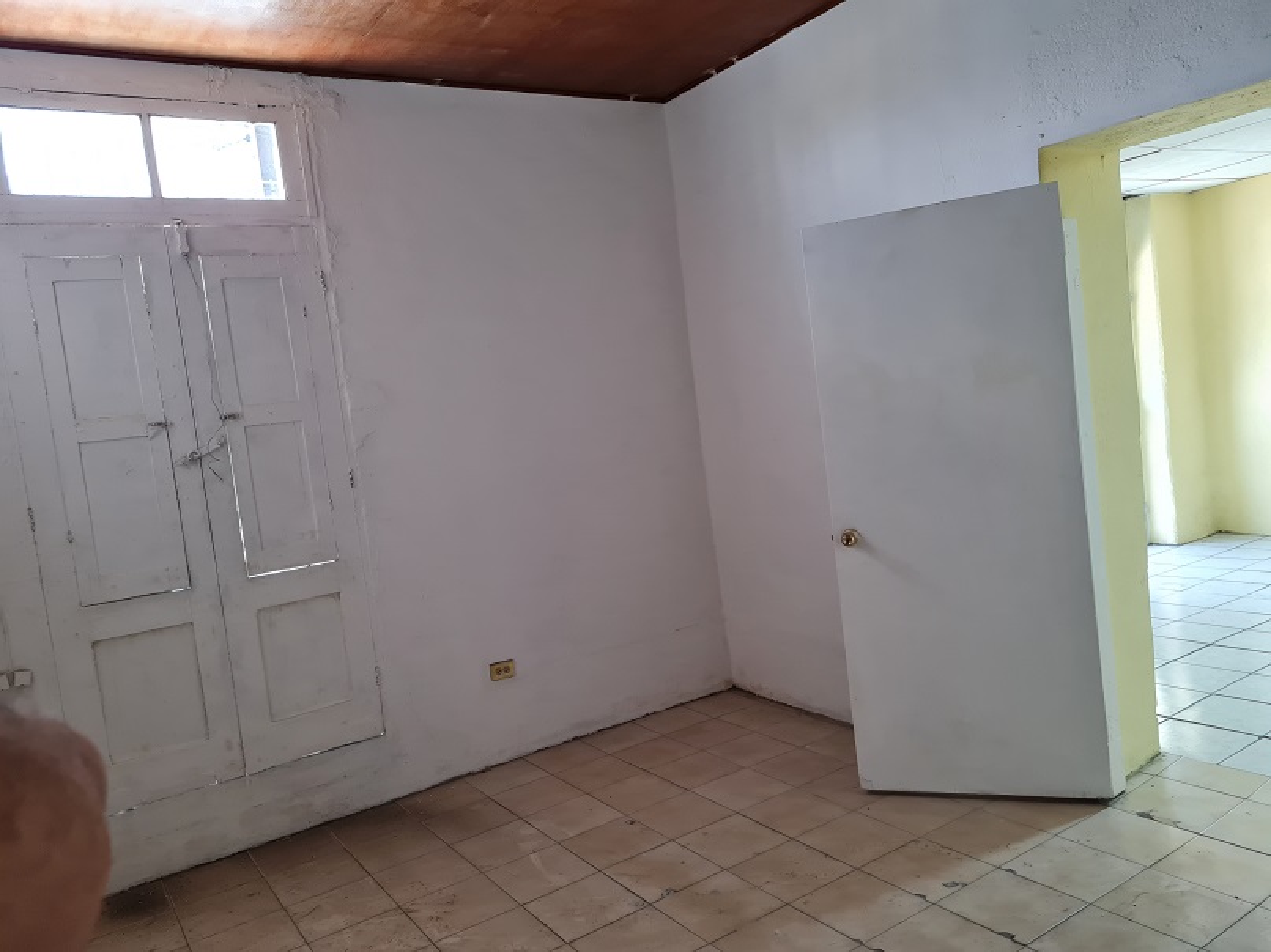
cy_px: 476
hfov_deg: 67.3
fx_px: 955
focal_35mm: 26
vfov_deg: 53.1
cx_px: 636
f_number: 1.8
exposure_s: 1/60
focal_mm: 5.4
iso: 200
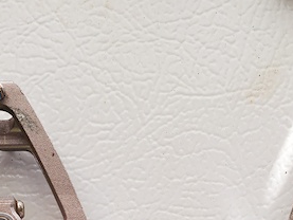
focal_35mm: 75
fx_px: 635
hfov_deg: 25.9
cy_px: 275
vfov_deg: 18.5
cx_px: 179
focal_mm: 4.3
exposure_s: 1/120
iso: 50
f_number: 2.4
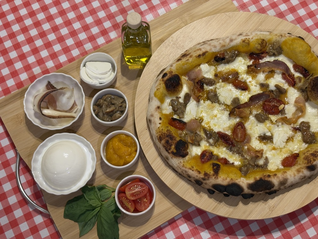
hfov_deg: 36.8
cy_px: 120
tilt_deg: -71.5
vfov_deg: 28.0
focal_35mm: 52
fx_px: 478
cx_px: 159
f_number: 1.6
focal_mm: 5.96
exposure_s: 1/33
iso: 125
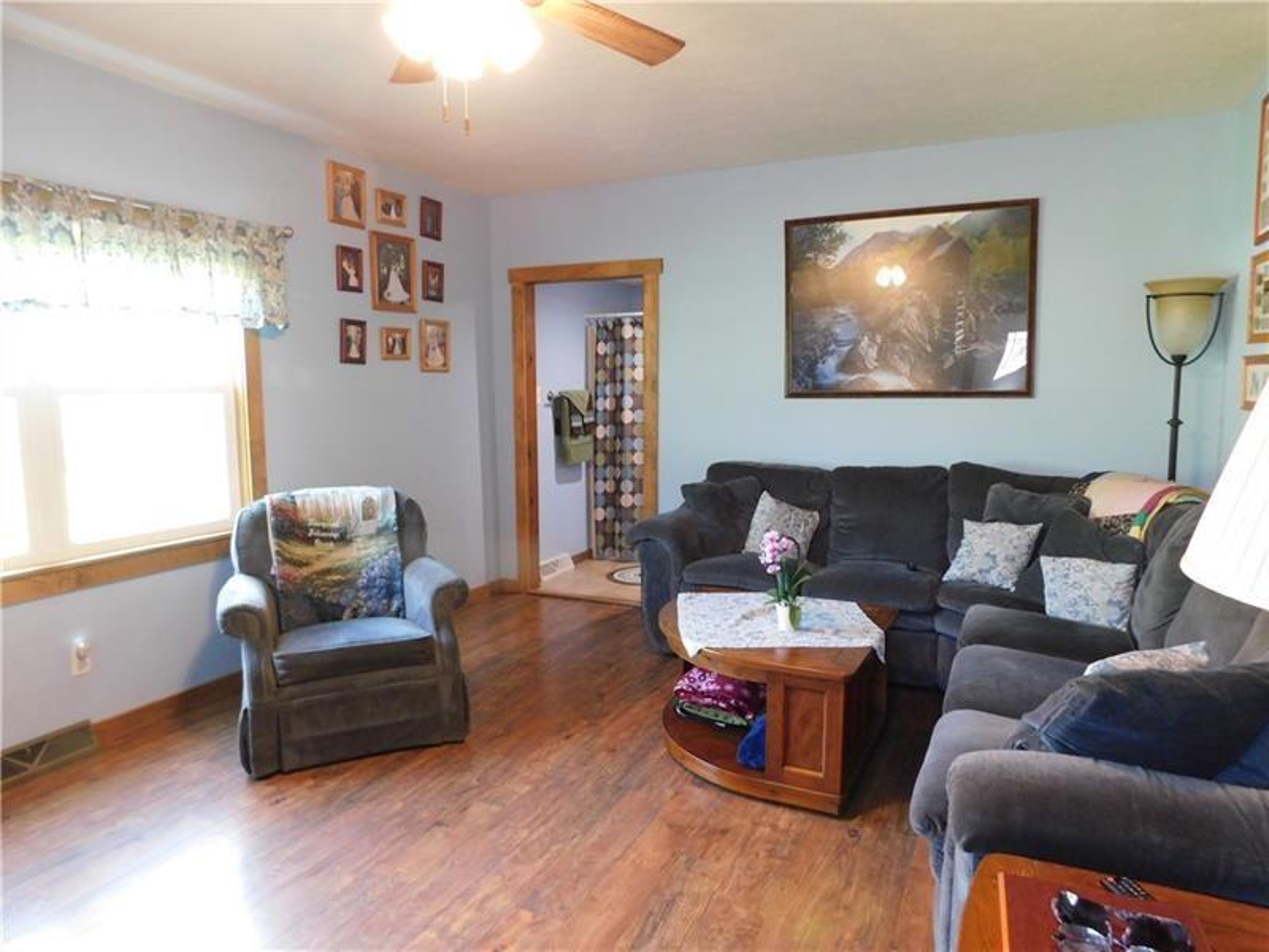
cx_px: 634
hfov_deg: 73.9
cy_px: 476
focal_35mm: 23
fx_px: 843
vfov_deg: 58.9
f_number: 3
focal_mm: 4
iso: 400
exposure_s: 1/20
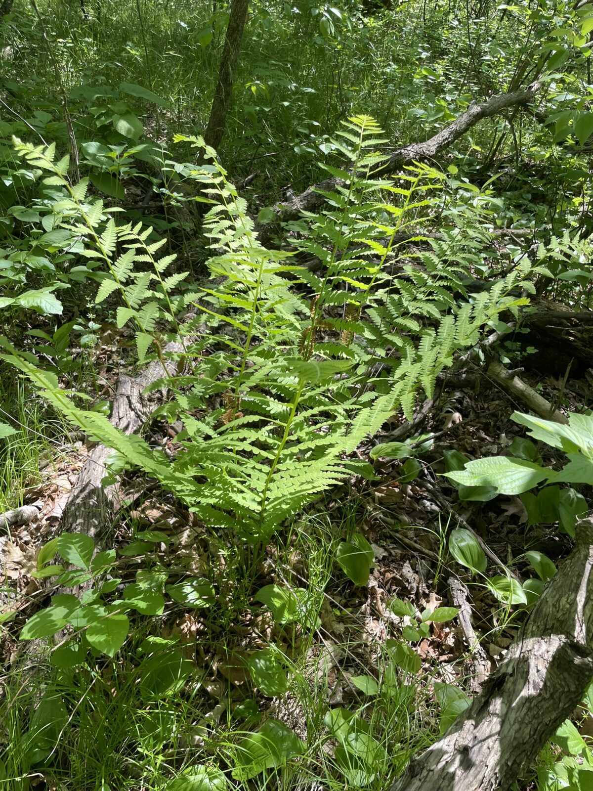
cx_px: 296
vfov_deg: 67.3
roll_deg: -7.0
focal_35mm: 26
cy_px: 396
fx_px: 594
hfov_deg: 53.1
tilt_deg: -42.4
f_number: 1.6
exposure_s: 1/498
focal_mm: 4.2
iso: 32
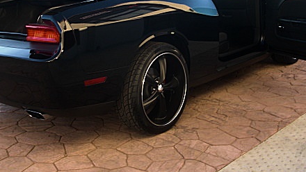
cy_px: 38
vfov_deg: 20.9
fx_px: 463
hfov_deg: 36.6
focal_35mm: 57
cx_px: 150
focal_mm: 6.3
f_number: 2.8
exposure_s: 1/80
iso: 50
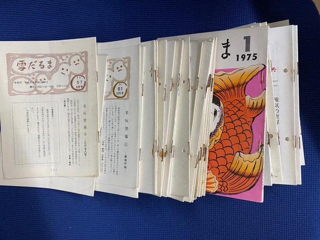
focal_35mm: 26
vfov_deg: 53.1
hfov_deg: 67.3
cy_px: 120
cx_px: 160
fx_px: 240
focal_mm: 4.25
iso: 125
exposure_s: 1/50
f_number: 1.8
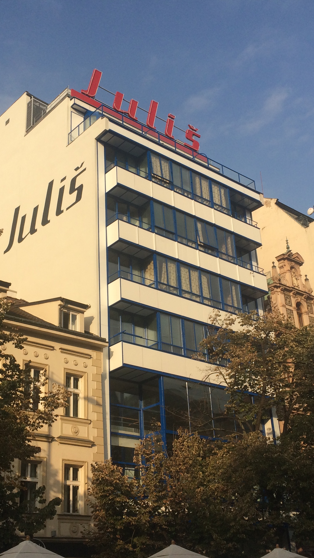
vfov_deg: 47.4
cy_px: 281
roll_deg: +2.9
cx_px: 132
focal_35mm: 43
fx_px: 636
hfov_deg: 27.7
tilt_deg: +24.8
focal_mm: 4.15
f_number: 2.2
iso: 32
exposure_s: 1/2160
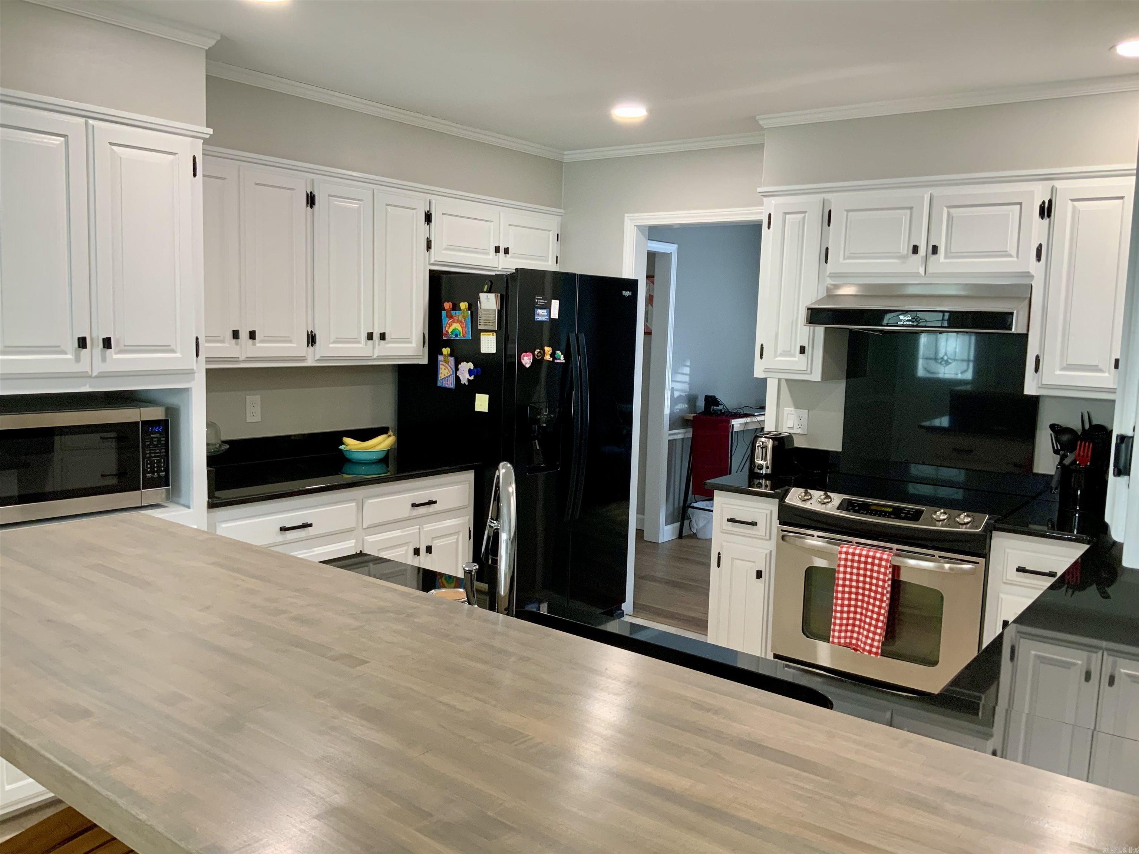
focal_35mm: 29
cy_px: 427
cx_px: 570
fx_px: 954
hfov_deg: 61.7
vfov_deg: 48.2
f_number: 1.8
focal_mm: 3
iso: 64
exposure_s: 1/60
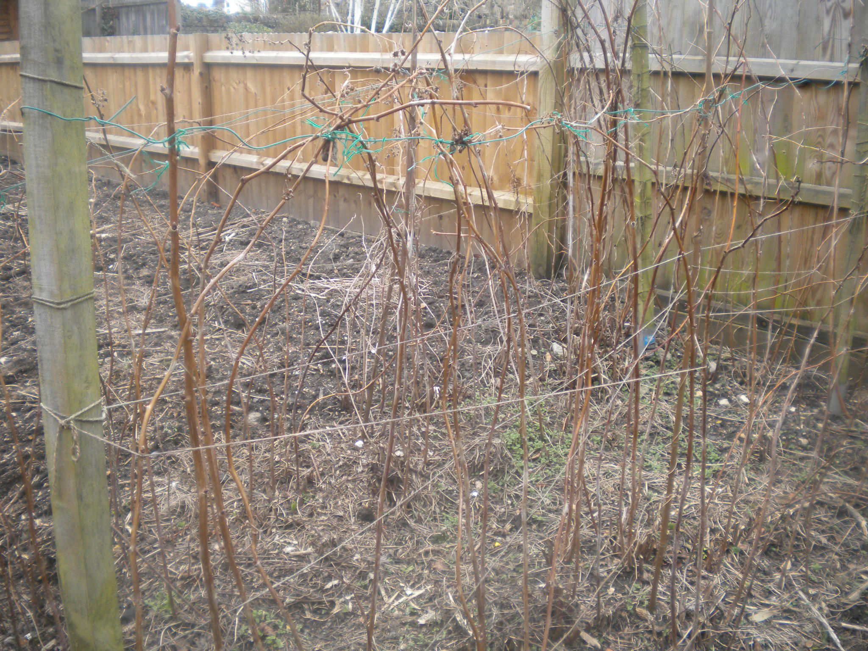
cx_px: 434
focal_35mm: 35
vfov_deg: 40.7
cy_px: 326
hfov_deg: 52.6
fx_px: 878
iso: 80
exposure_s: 1/68.3
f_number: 3.1
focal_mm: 6.3
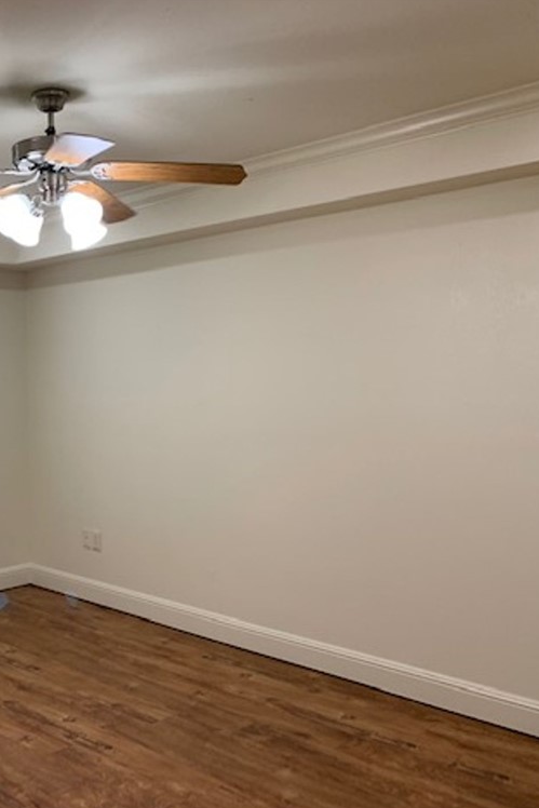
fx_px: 831
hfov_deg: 33.7
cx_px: 35
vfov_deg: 51.9
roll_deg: +2.2
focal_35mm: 37
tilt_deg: -1.2
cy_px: 408
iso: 50
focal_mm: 4.25
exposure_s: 1/60
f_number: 1.8
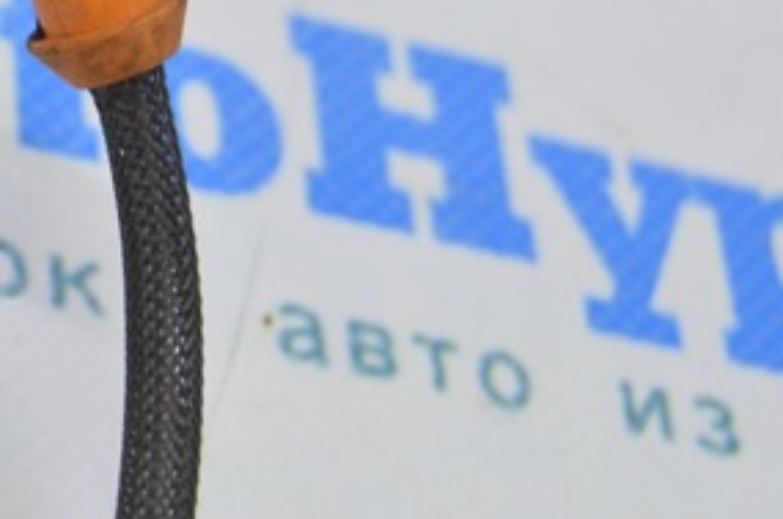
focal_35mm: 185
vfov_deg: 7.4
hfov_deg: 11.1
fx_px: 4020
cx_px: 77
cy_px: 43
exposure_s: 1/20
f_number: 5.6
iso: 400
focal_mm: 55
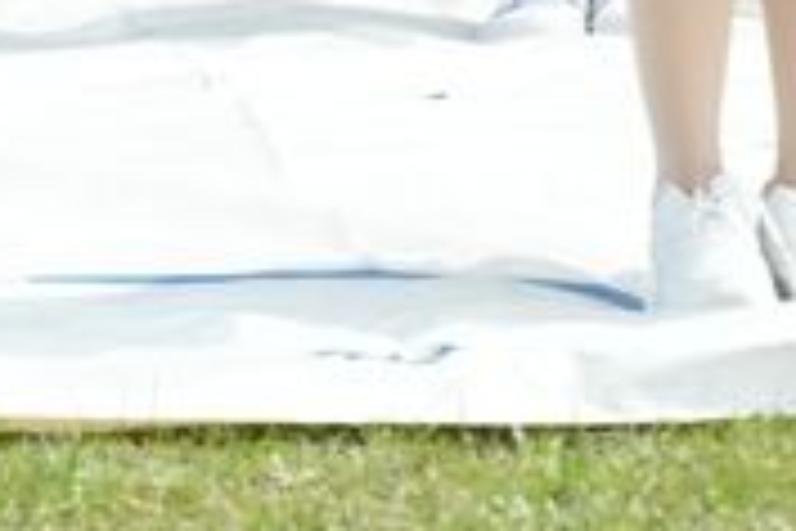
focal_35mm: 782
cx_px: -699
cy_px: -1094
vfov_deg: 1.7
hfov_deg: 2.6
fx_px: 17290
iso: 1000
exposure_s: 1/3200
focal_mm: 82
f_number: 6.3
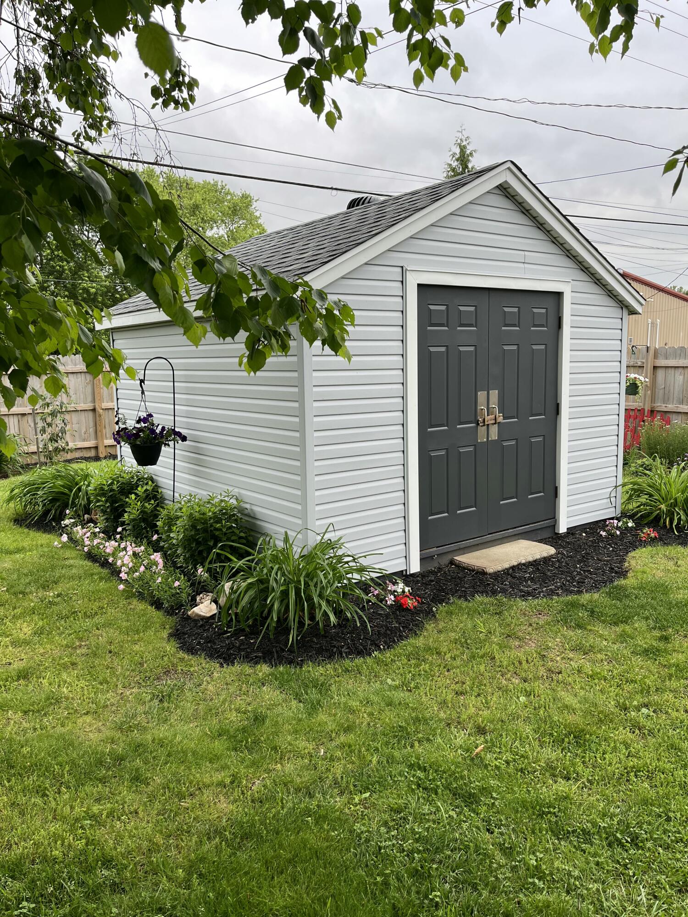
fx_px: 689
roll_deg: +0.7
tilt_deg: -8.2
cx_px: 344
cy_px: 458
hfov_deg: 53.1
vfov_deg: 67.3
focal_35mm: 26
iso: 40
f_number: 1.6
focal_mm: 5.1
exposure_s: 1/122
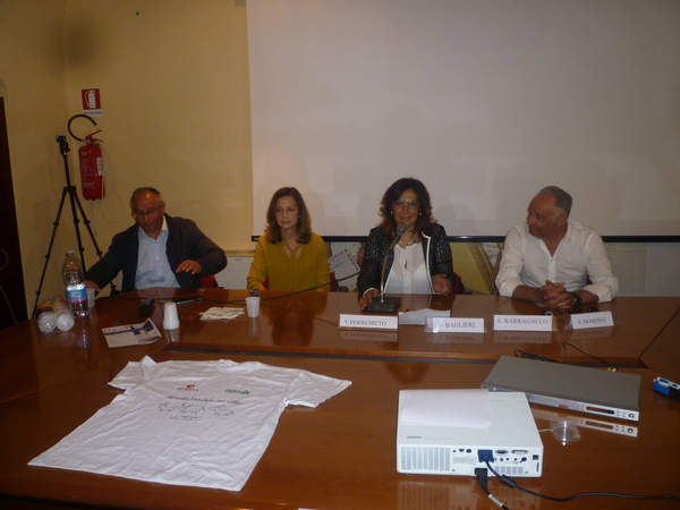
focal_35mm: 29
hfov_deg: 61.7
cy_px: 255
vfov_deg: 48.2
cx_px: 340
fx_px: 570
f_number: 3.3
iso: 160
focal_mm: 5.2
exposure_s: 1/30
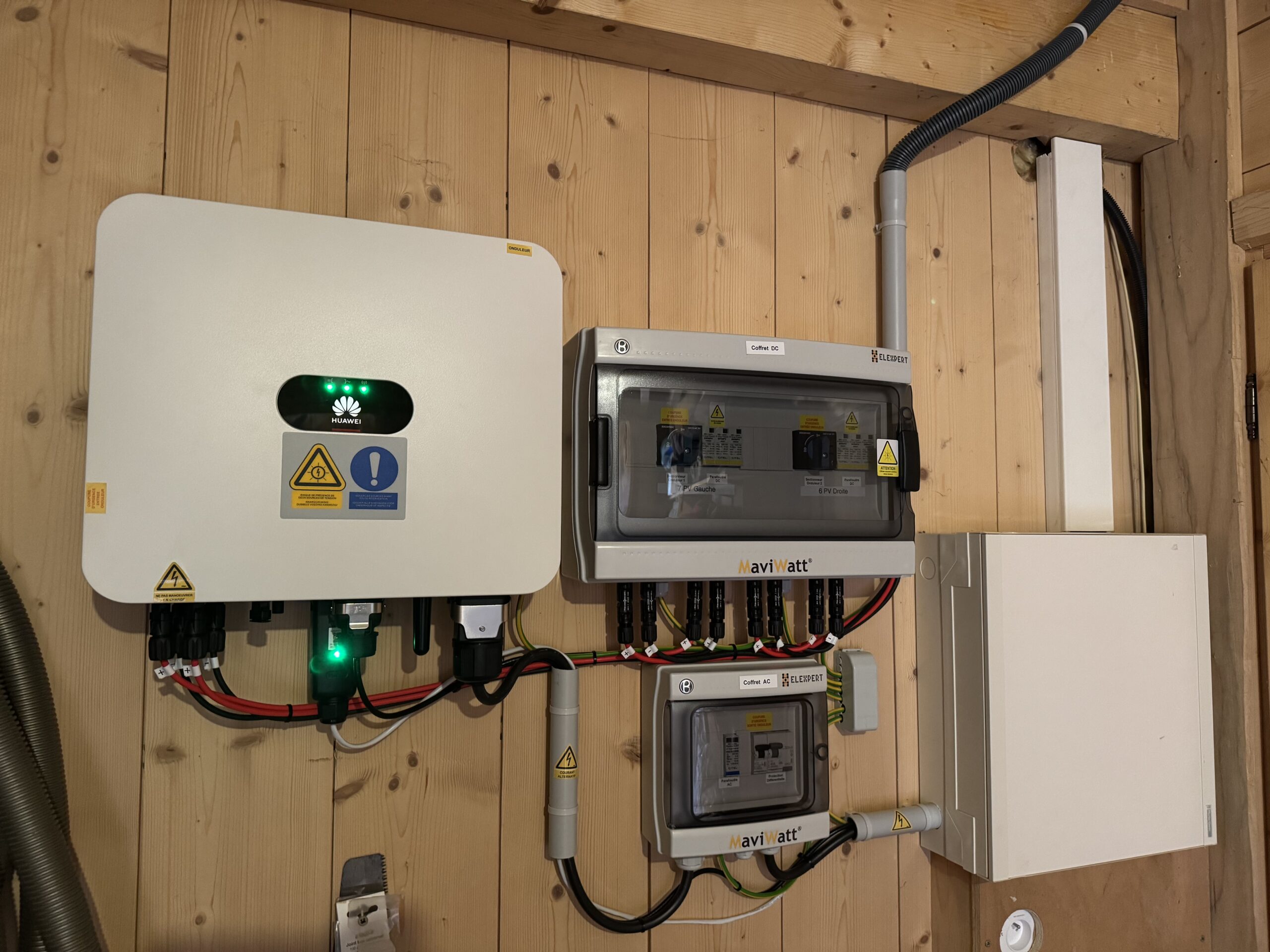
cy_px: 476
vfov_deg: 56.8
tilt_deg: +3.5
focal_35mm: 24
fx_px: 881
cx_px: 635
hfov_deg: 71.6
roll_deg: +0.3
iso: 640
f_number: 1.78
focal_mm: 6.76
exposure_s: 1/33
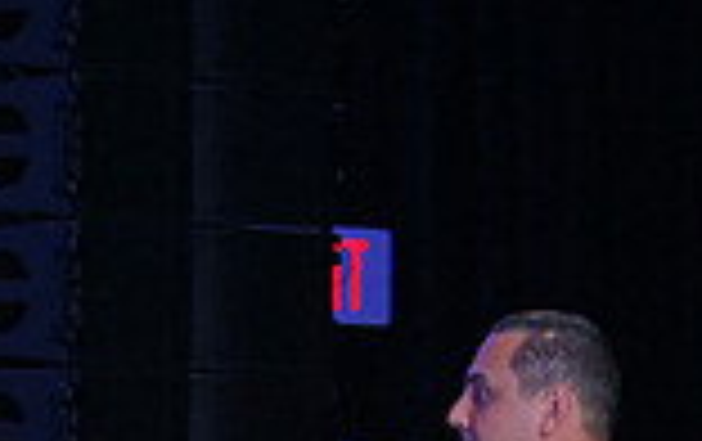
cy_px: 1184
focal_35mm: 567
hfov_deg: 3.7
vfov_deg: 2.3
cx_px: 700
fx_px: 10863
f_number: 5.6
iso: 4000
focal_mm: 150
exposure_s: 1/400
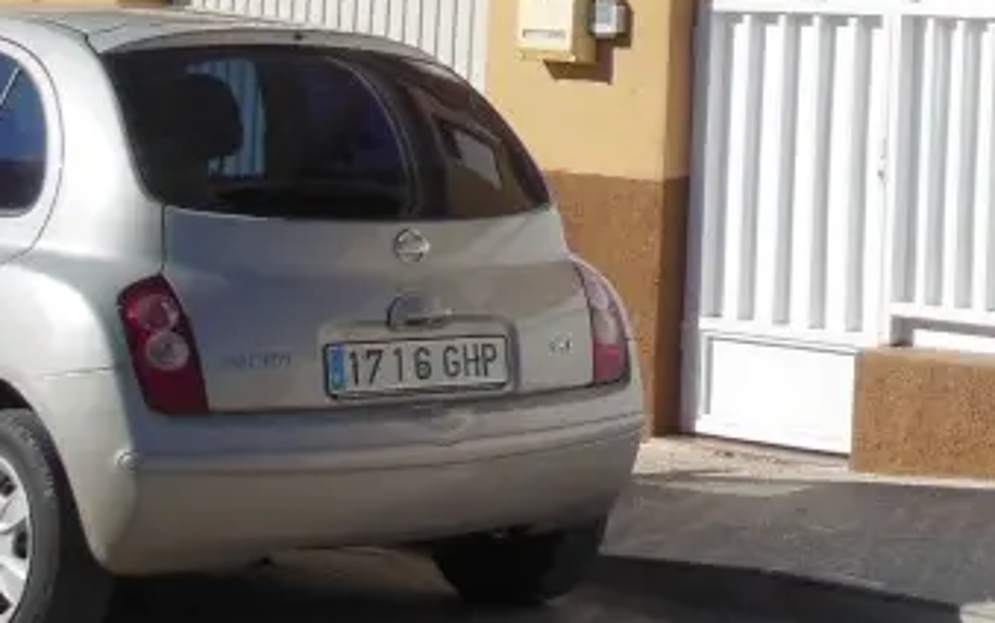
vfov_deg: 10.2
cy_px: -279
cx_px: 1359
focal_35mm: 125
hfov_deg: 15.7
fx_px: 3390
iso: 125
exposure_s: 1/1250
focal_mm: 6.9
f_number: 4.1
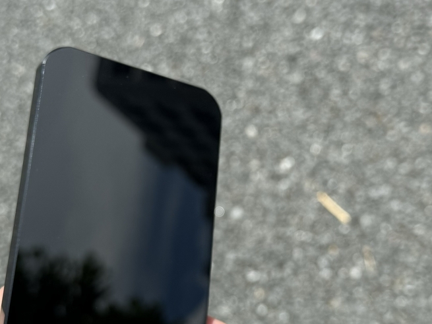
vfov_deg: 32.1
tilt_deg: -58.3
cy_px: 251
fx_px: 549
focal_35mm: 44
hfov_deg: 42.6
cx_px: 164
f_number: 1.78
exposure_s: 1/2415
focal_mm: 6.76
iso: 80
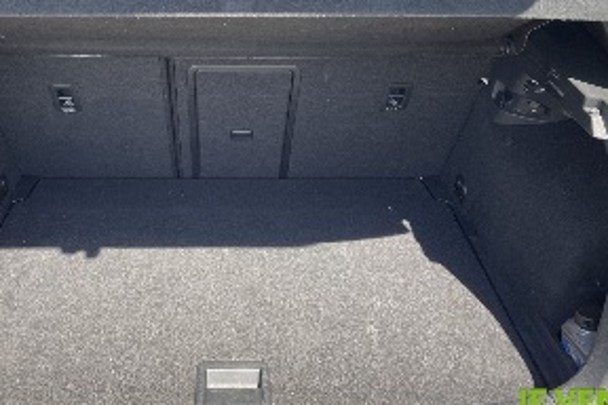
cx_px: 236
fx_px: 659
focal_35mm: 39
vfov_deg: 33.9
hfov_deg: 49.2
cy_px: 139
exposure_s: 1/361
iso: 32
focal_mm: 4.2
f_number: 1.6
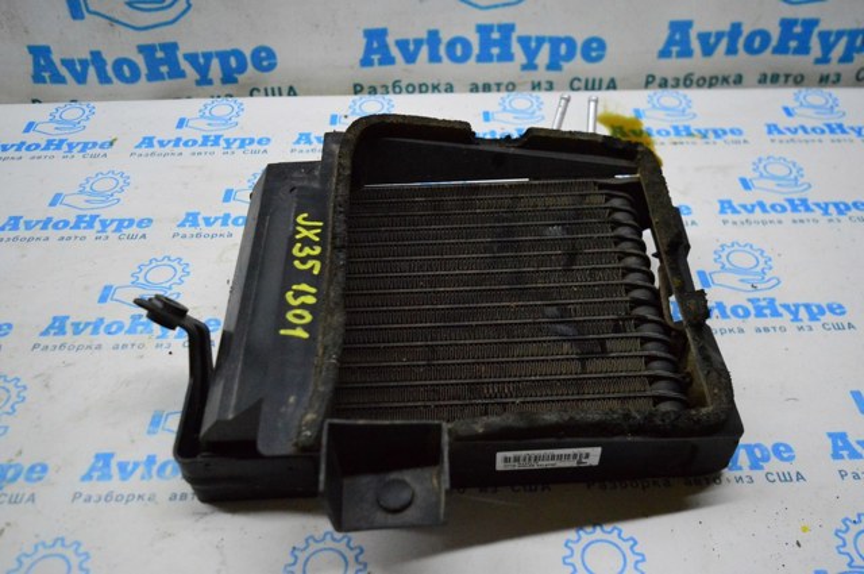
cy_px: 287
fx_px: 791
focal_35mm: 33
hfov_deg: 57.3
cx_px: 432
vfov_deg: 39.9
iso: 6400
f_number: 3.8
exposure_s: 1/1000
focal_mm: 22
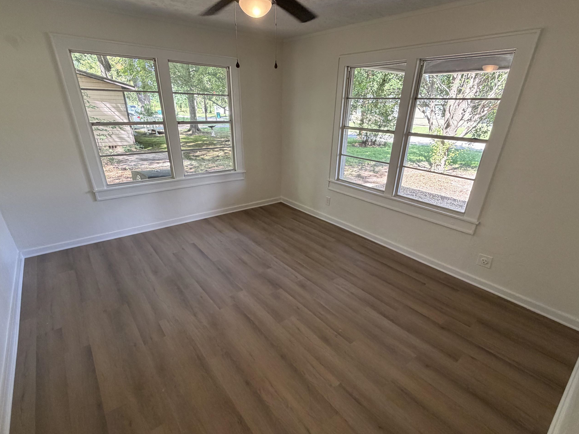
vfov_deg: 74.5
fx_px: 284
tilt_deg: -24.8
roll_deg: -1.8
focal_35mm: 17
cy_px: 240
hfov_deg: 91.0
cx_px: 295
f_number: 2.2
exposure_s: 1/120
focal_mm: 2.22
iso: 250
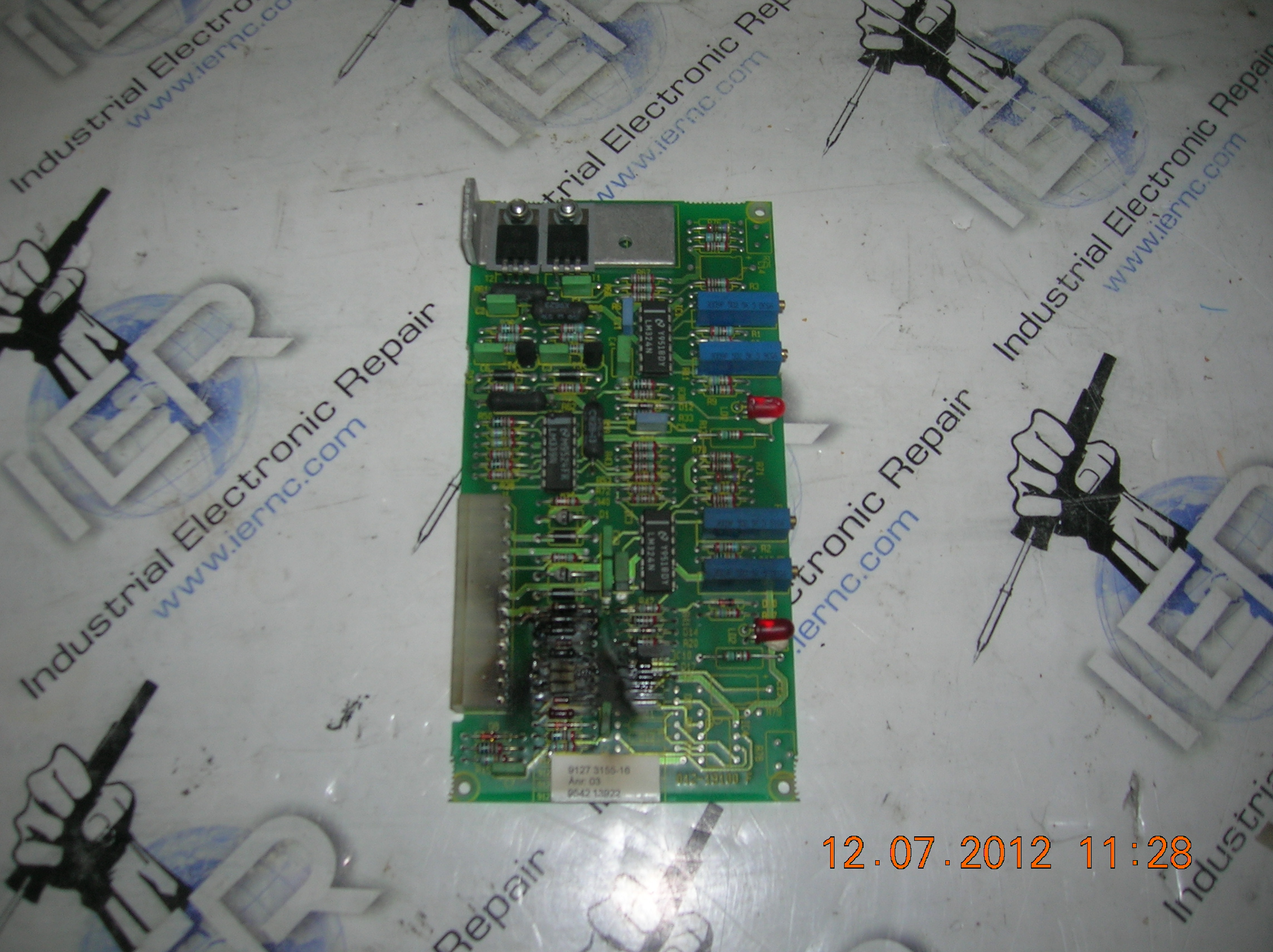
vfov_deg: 41.7
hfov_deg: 54.0
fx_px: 1249
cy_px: 476
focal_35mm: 34
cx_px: 636
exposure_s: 1/60.1
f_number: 2.9
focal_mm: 5.7
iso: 50
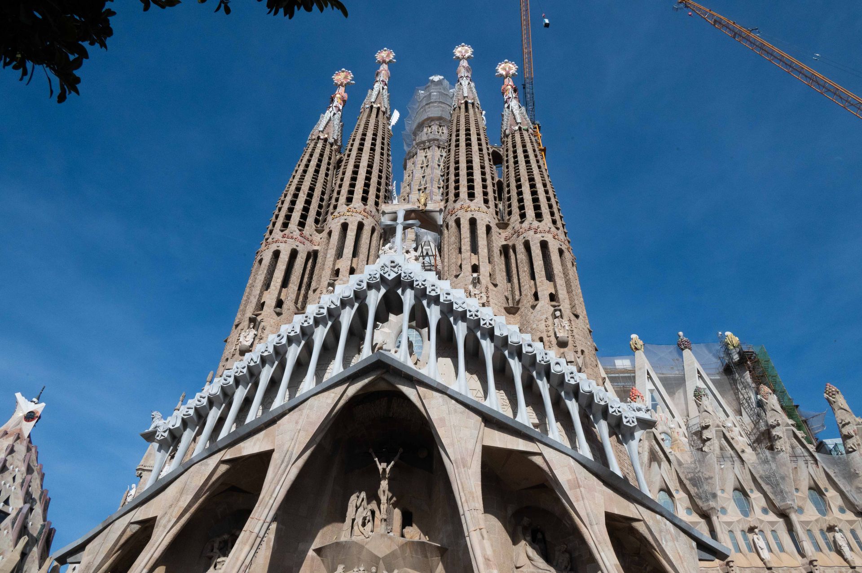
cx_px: 431
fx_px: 598
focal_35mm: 25
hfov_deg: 71.6
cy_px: 286
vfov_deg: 51.2
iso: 2500
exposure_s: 1/2000
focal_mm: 25
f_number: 20
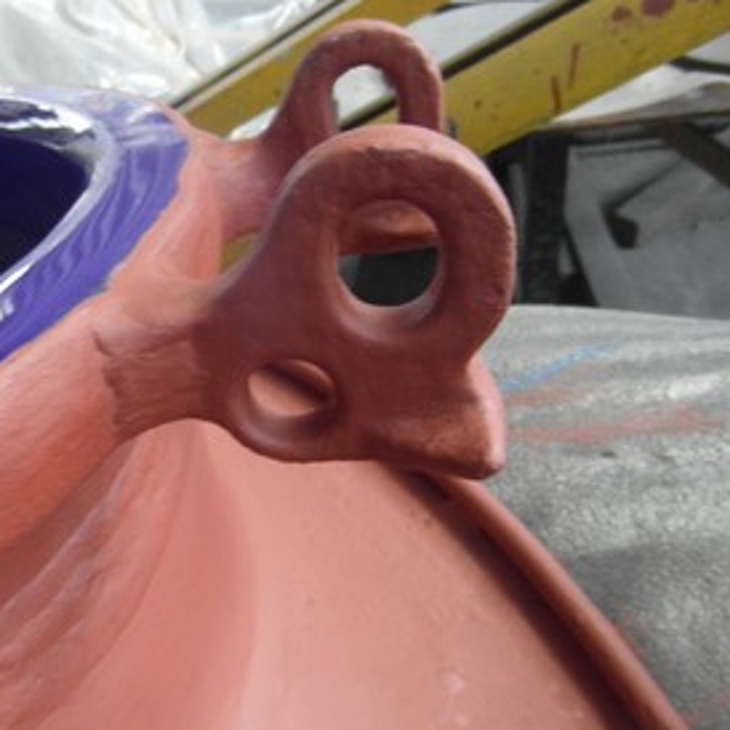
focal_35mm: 31
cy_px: 354
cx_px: 229
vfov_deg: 52.5
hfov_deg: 51.3
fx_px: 740
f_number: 3.2
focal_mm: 4
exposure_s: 1/30
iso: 400
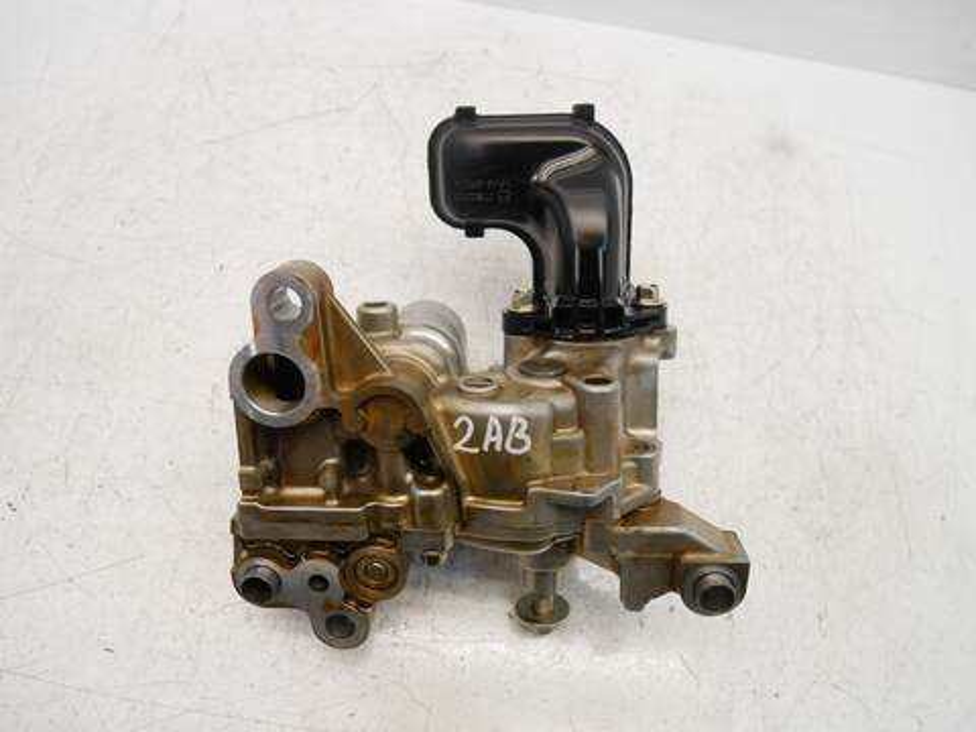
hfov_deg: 71.6
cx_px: 488
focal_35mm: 24
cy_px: 366
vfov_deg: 56.8
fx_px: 677
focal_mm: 12
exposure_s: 1/60
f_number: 3.5
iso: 400
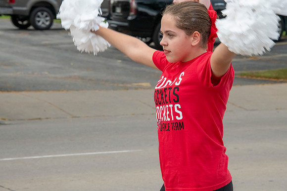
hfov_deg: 12.8
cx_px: 144
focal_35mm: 160
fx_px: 1276
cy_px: 96
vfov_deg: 8.6
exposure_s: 1/400
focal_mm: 160
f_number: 11
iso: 3200
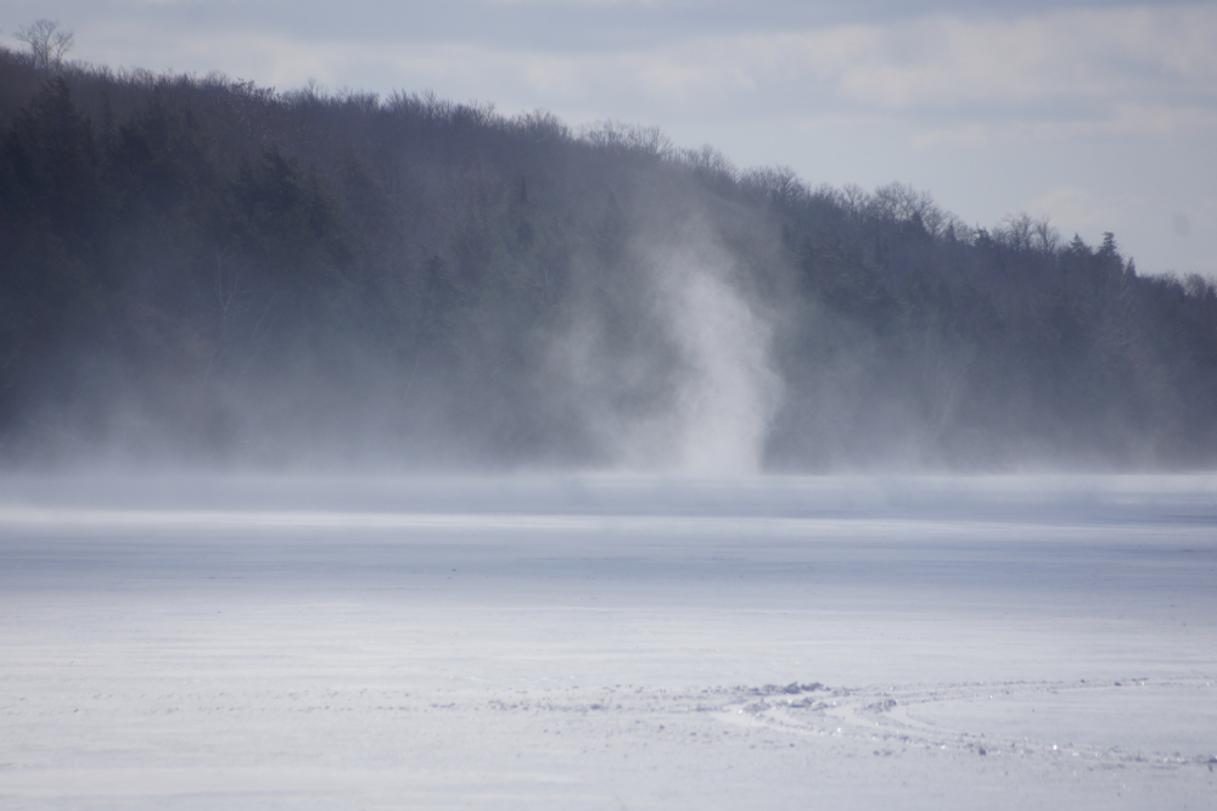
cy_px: 406
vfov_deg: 3.7
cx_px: 608
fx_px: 12672
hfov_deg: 5.5
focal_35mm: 375
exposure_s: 1/400
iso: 100
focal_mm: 250
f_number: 8
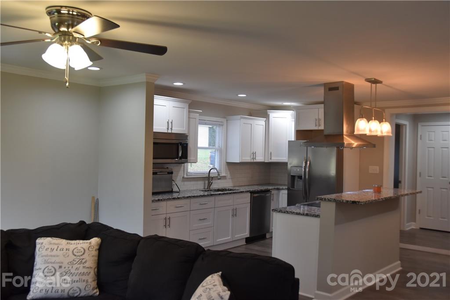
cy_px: 150
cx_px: 225
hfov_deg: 57.2
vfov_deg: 39.9
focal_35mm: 33
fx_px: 412
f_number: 4.5
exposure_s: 1/80
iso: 400
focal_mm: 22
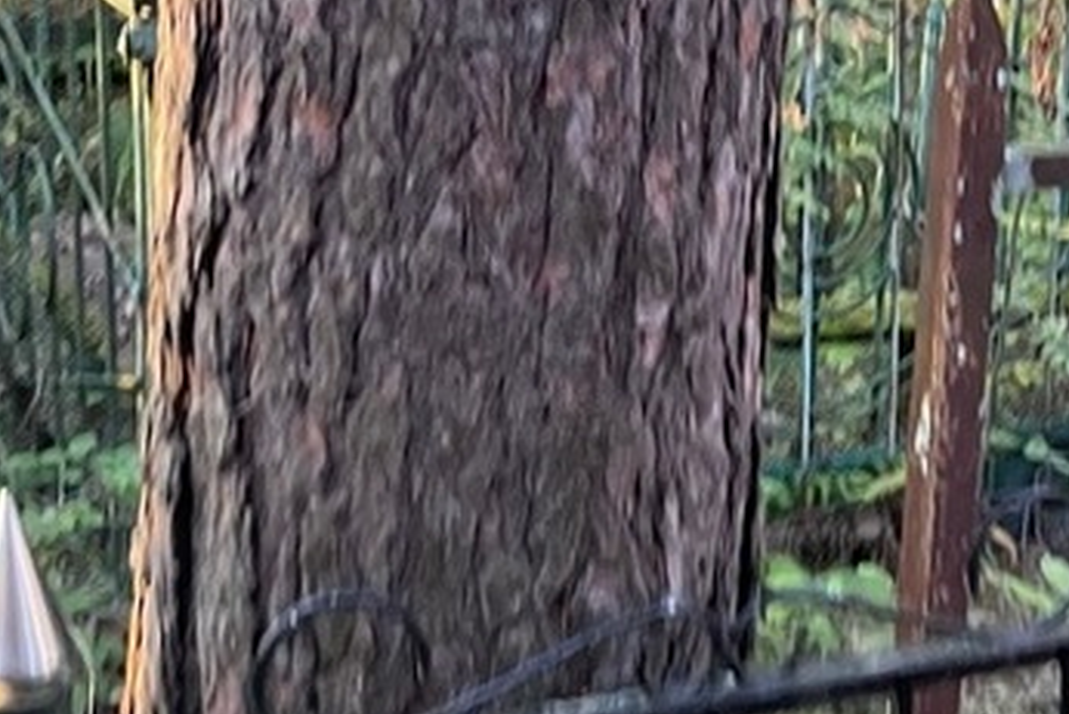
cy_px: 439
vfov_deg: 17.1
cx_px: 1168
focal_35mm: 80
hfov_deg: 23.8
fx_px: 2376
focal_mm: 4.2
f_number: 1.6
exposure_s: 1/60
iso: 200
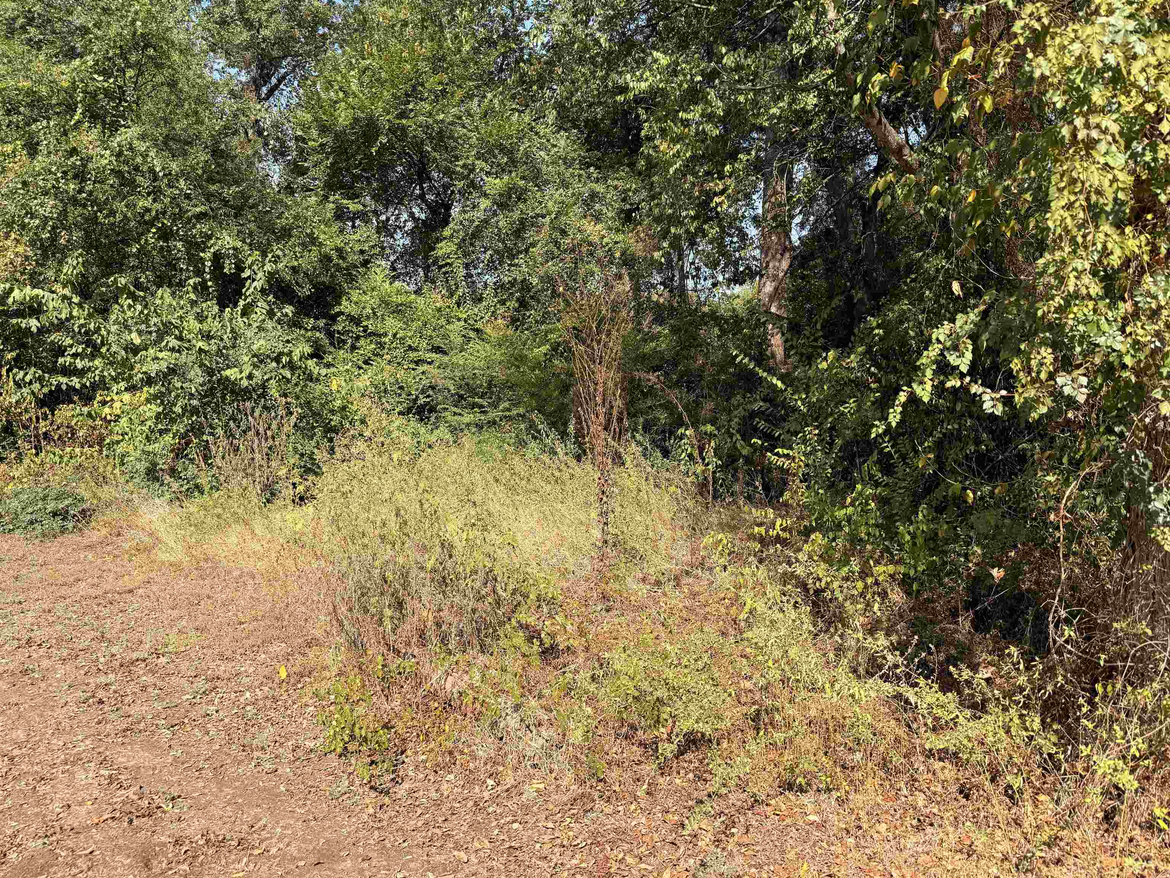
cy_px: 439
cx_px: 585
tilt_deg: -1.8
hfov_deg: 71.6
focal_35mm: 24
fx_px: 811
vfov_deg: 56.8
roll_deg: +0.5
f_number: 1.78
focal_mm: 6.76
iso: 80
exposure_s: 1/2000
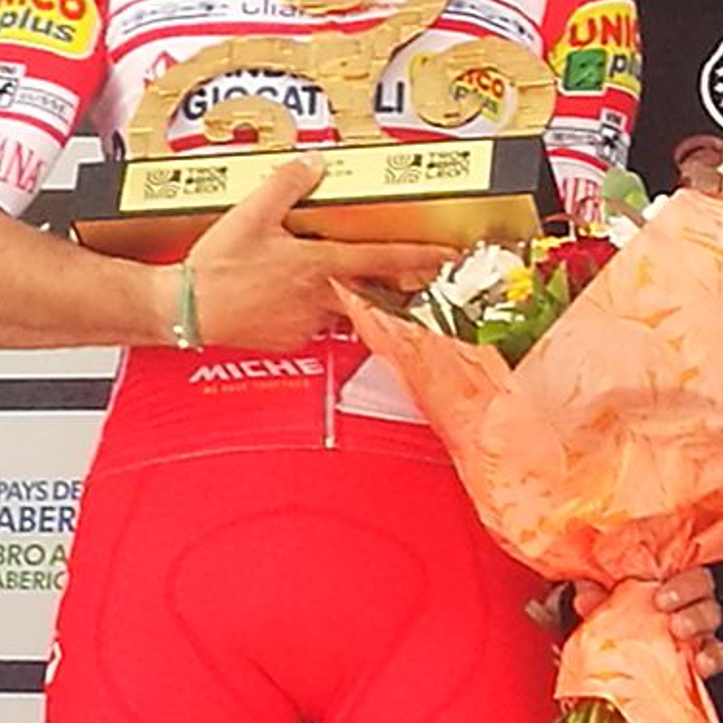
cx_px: 228
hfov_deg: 7.2
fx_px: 5742
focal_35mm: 243
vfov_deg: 7.2
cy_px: 69
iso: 80
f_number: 2.2
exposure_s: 1/100
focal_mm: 4.5
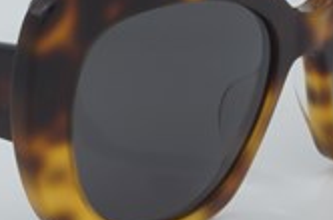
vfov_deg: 6.9
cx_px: 76
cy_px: 82
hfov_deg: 10.3
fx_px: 1839
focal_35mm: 199
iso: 100
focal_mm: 55
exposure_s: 1/3
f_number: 32
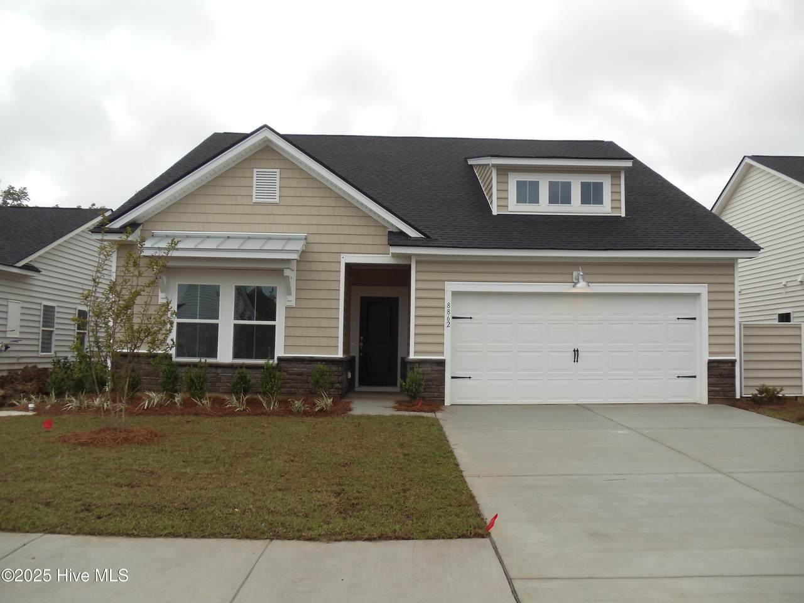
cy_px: 302
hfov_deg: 42.9
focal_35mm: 44
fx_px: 1022
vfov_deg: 32.9
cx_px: 402
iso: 80
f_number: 3.5
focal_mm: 6
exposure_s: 1/160
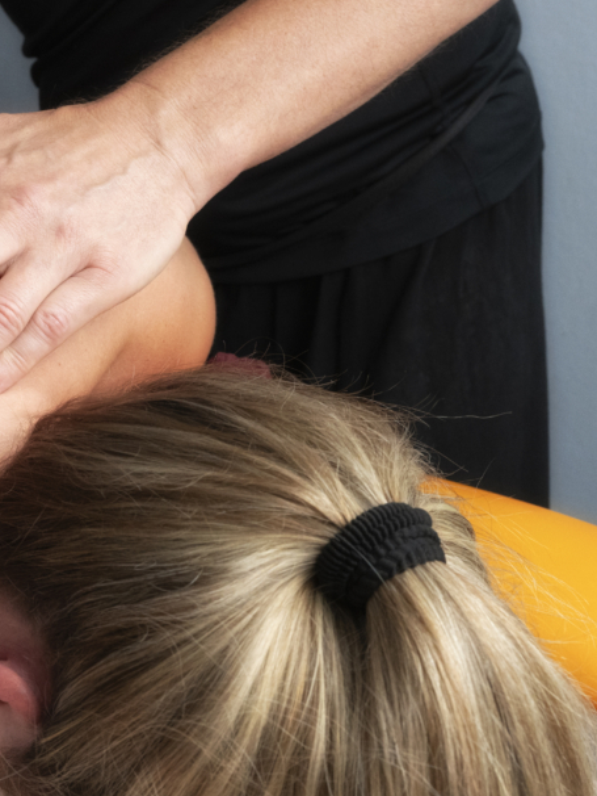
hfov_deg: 20.9
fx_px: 1540
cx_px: -49
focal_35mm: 67
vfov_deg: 29.0
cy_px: 414
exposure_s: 1/160
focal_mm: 41
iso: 3200
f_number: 10
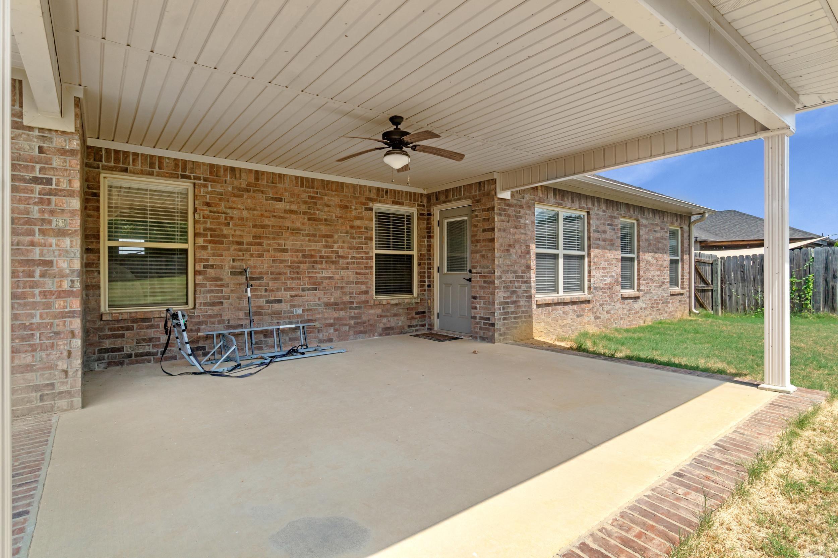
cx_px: 419
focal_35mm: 18
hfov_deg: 90.0
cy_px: 279
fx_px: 419
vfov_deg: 67.4
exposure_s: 1/500
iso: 250
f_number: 9
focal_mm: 12
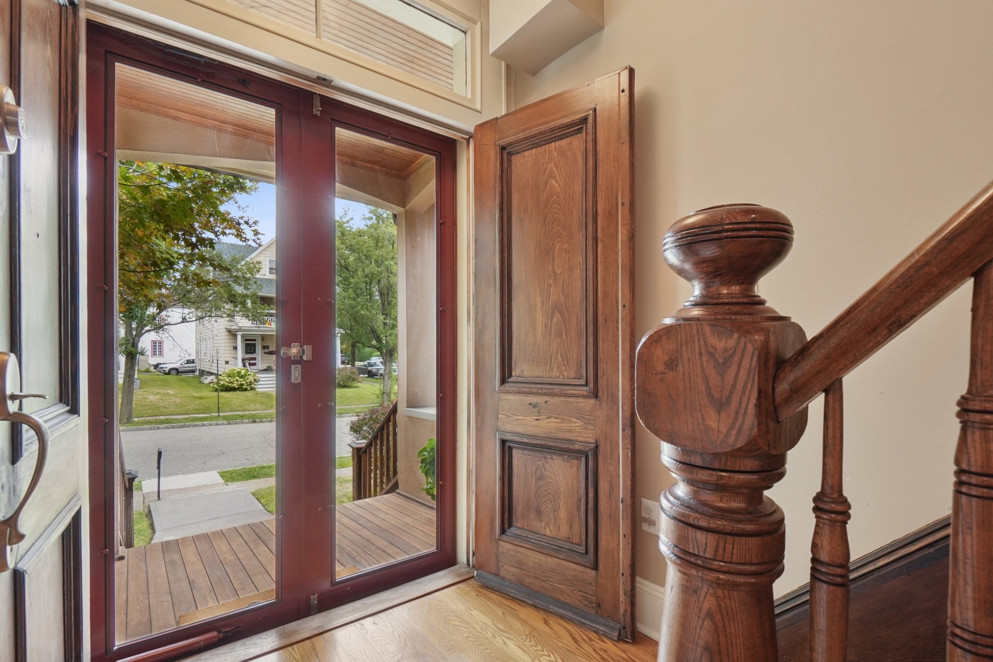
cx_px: 496
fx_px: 414
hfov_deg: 100.4
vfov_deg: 77.3
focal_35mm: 15
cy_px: 331
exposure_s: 1/60
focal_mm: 10
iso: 640
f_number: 8
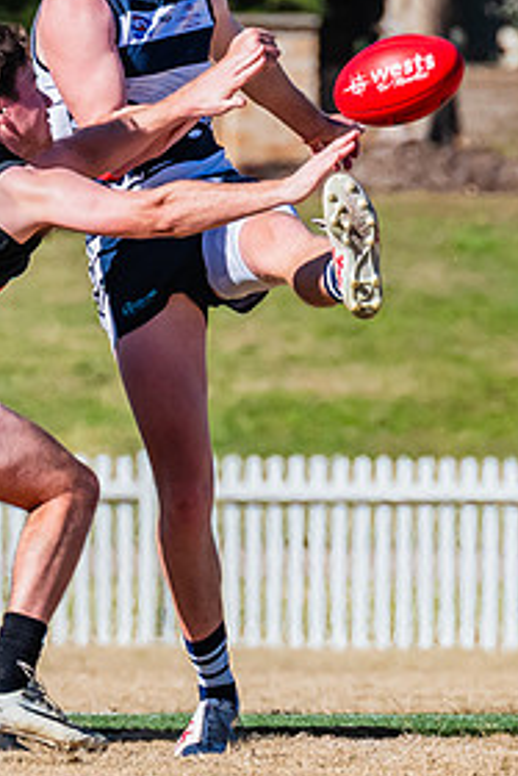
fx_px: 36967
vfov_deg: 1.2
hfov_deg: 0.8
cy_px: 334
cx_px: 209
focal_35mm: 1715
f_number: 9
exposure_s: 1/1600
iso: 640
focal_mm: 420
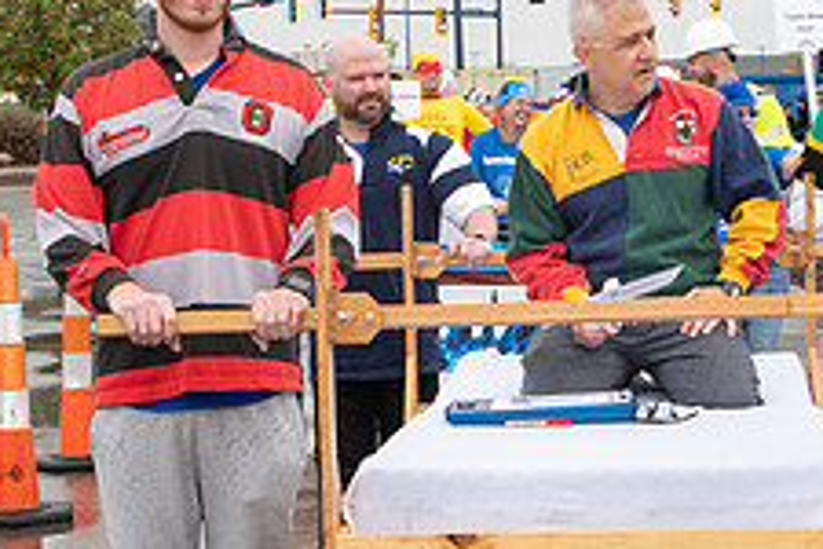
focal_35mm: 107
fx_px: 2446
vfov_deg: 12.7
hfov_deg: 19.1
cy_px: 450
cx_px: 480
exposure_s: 1/200
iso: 400
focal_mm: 26
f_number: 7.1
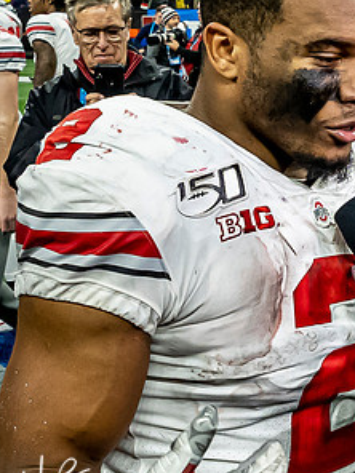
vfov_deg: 21.5
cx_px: 495
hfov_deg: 15.3
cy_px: 166
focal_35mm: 91
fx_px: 1244
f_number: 3.5
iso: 1600
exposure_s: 1/640
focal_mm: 12
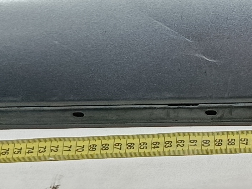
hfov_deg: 14.0
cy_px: -48
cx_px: 326
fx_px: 990
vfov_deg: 10.7
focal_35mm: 136
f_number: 1.7
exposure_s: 1/120
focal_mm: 5.24
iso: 162
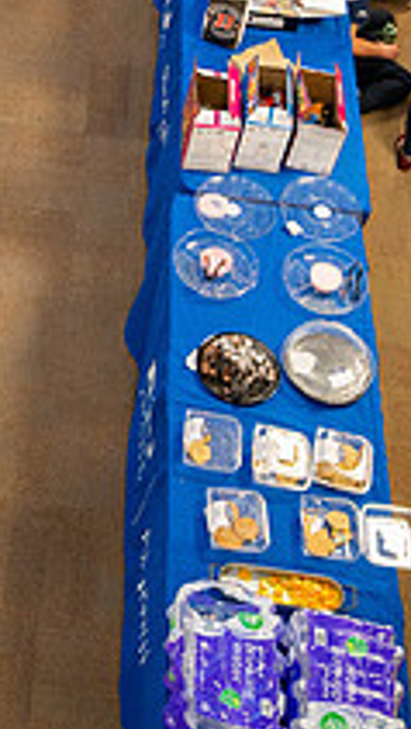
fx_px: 1412
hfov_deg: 15.5
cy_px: 128
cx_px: -173
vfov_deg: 28.2
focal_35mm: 73
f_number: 2.8
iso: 400
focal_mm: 24
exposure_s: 1/40
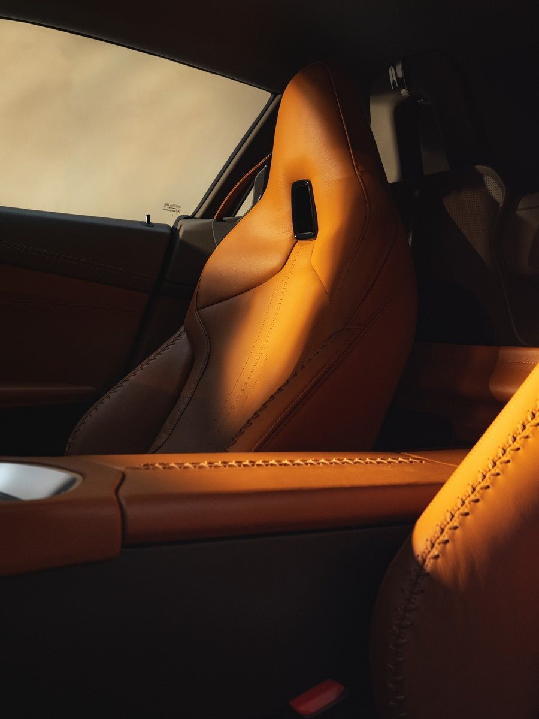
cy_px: 360
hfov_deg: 39.7
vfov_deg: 51.4
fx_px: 747
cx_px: 270
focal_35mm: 36
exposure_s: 1/30
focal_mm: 45
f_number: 10
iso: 4000
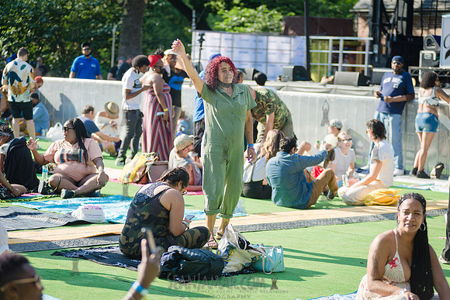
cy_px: 150
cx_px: 225
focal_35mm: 100
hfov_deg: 20.4
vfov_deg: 13.7
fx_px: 1250
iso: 200
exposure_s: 1/1000
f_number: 3.5
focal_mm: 100
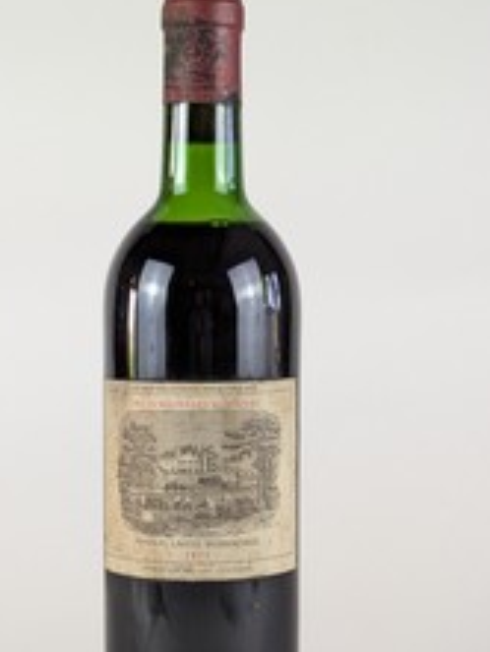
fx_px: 1640
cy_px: 360
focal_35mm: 87
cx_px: 223
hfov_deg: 17.0
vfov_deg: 22.5
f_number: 1.85
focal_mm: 6.81
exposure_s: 1/155
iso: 85
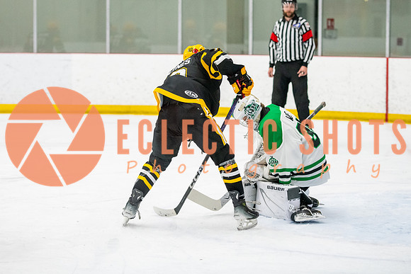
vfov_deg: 10.2
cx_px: 193
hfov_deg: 15.3
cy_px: 89
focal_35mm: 134
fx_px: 1530
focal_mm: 98
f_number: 2.8
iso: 4000
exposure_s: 1/800
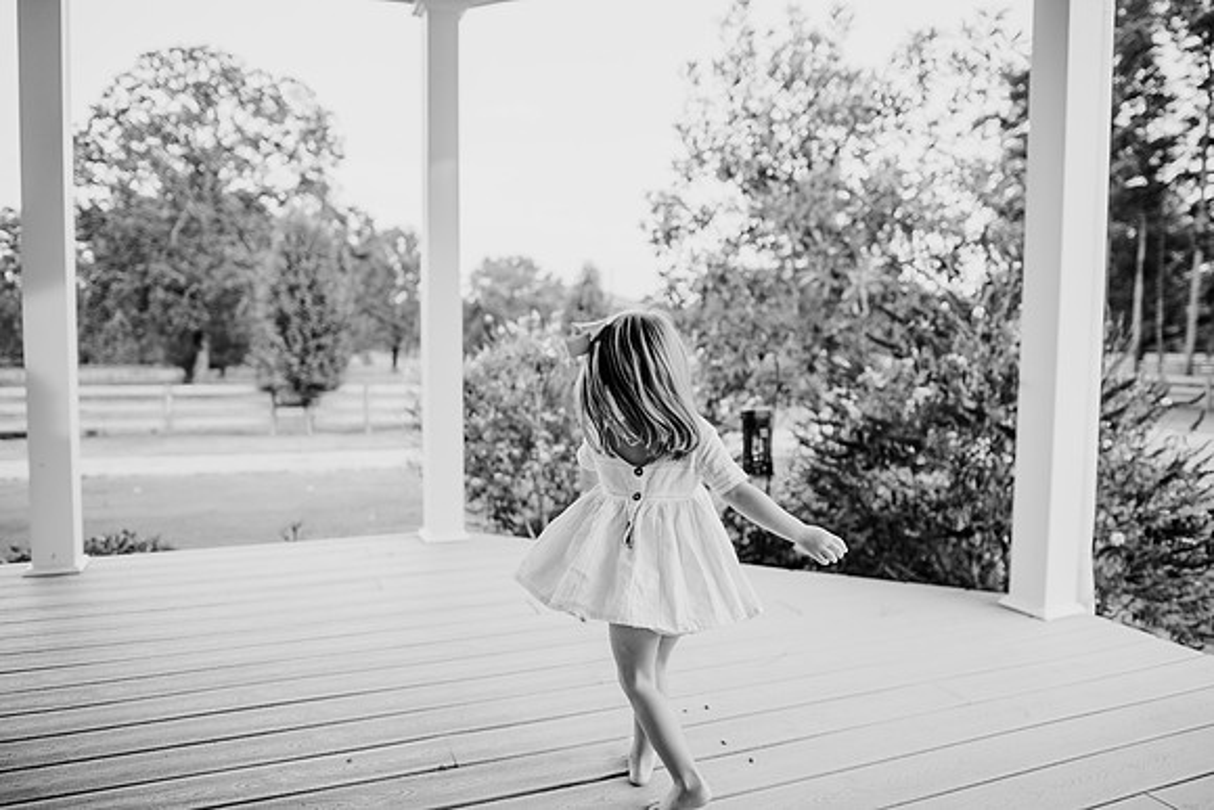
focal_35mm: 24
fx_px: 809
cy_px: 405
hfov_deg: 73.7
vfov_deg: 53.2
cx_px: 607
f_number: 2.5
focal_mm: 24
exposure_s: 1/400
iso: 250
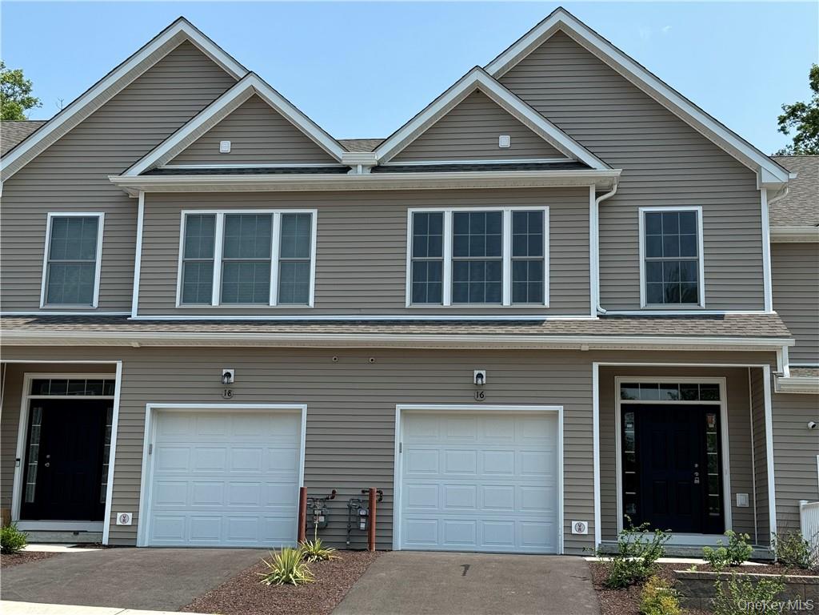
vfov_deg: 30.3
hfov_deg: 39.7
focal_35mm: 48
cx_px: 410
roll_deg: -1.2
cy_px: 308
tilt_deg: +10.4
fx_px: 1136
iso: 64
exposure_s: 1/2959
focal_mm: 6.76
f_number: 1.78
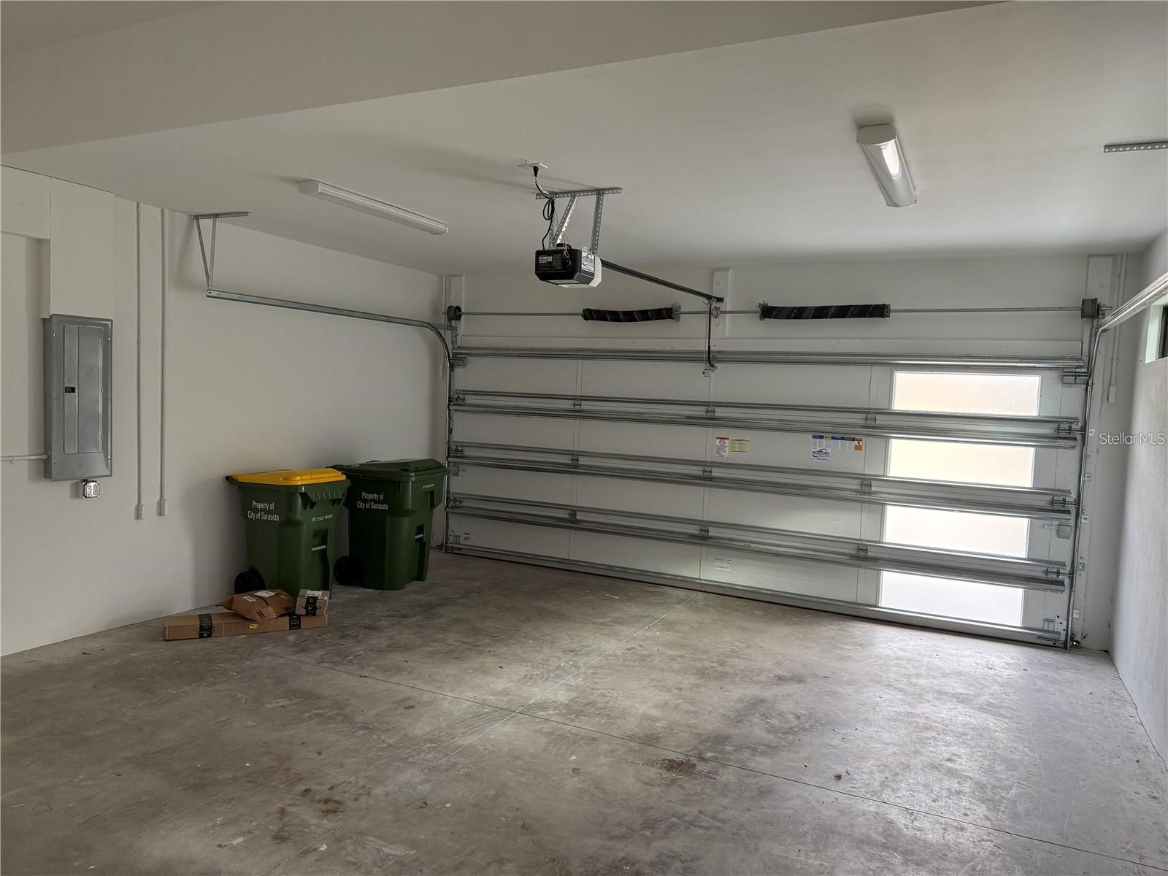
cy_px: 438
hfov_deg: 71.6
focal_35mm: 24
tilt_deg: -3.6
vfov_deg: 56.8
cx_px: 584
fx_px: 810
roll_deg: -2.6
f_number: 1.78
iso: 200
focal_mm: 6.76
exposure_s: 1/104
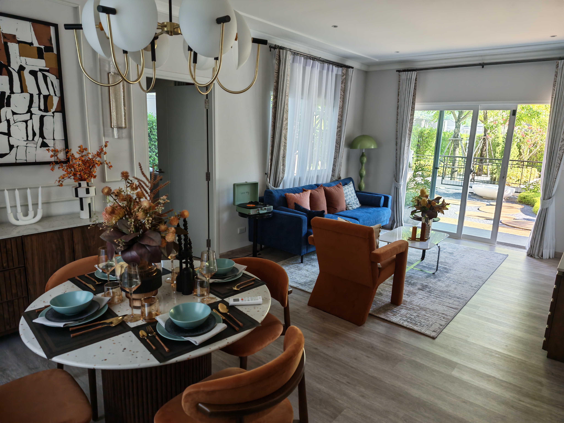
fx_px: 375
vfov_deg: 58.9
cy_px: 212
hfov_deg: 73.9
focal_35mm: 23
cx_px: 282
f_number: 1.6
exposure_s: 1/50
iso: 100
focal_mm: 6.55
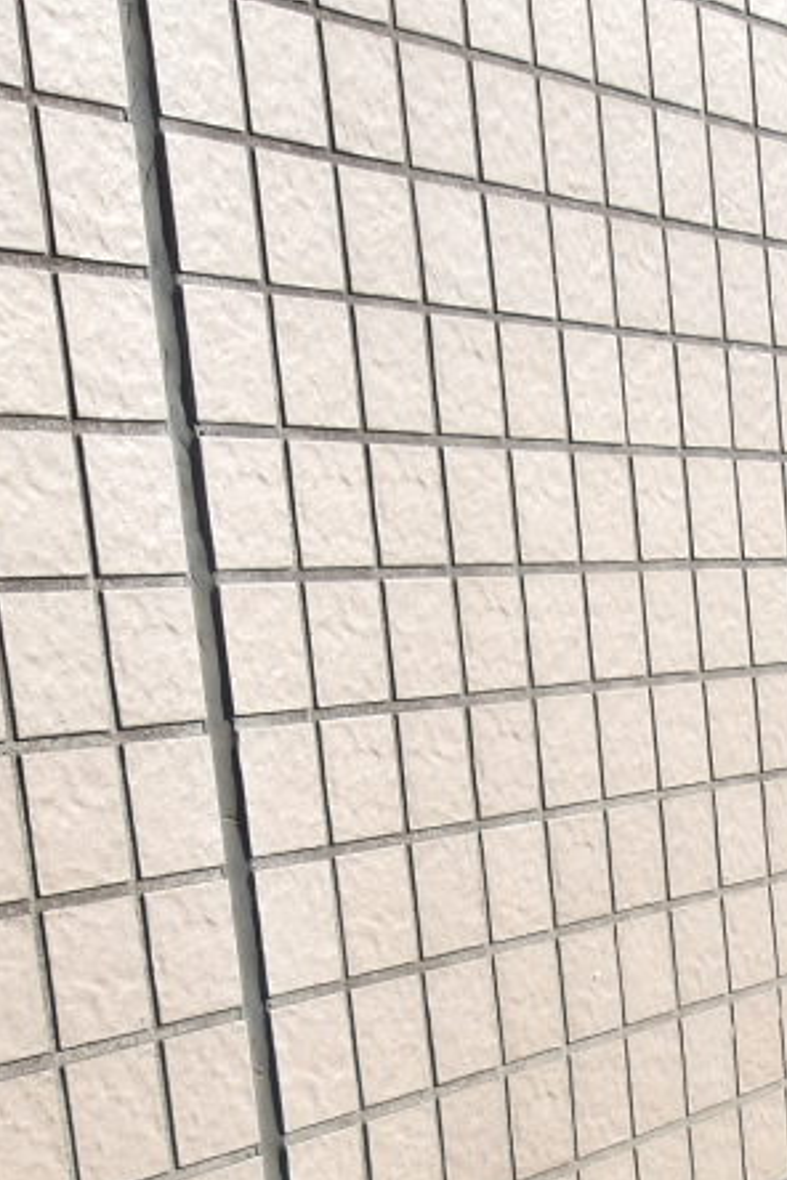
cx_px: 909
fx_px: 2656
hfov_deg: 16.3
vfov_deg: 23.6
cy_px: 1273
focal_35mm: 81
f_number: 3
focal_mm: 4.9
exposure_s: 1/689
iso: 100
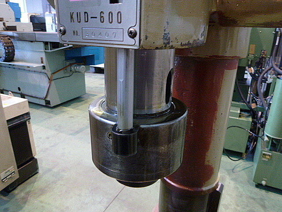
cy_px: 106
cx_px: 141
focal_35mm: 25
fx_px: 204
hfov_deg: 69.4
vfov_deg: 54.9
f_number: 2.8
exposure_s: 1/4
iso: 400
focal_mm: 4.5
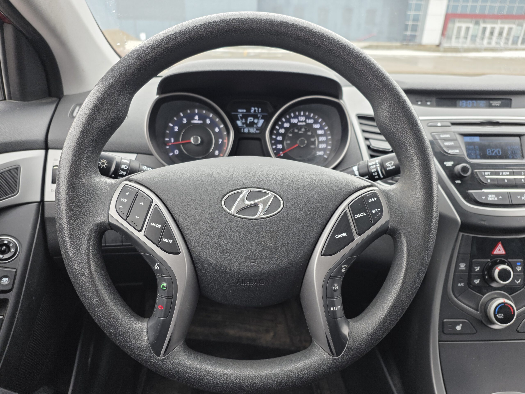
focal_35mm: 23
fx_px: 349
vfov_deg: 58.9
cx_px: 262
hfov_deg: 73.9
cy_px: 197
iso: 50
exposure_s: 1/180
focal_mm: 6.25
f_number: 1.7
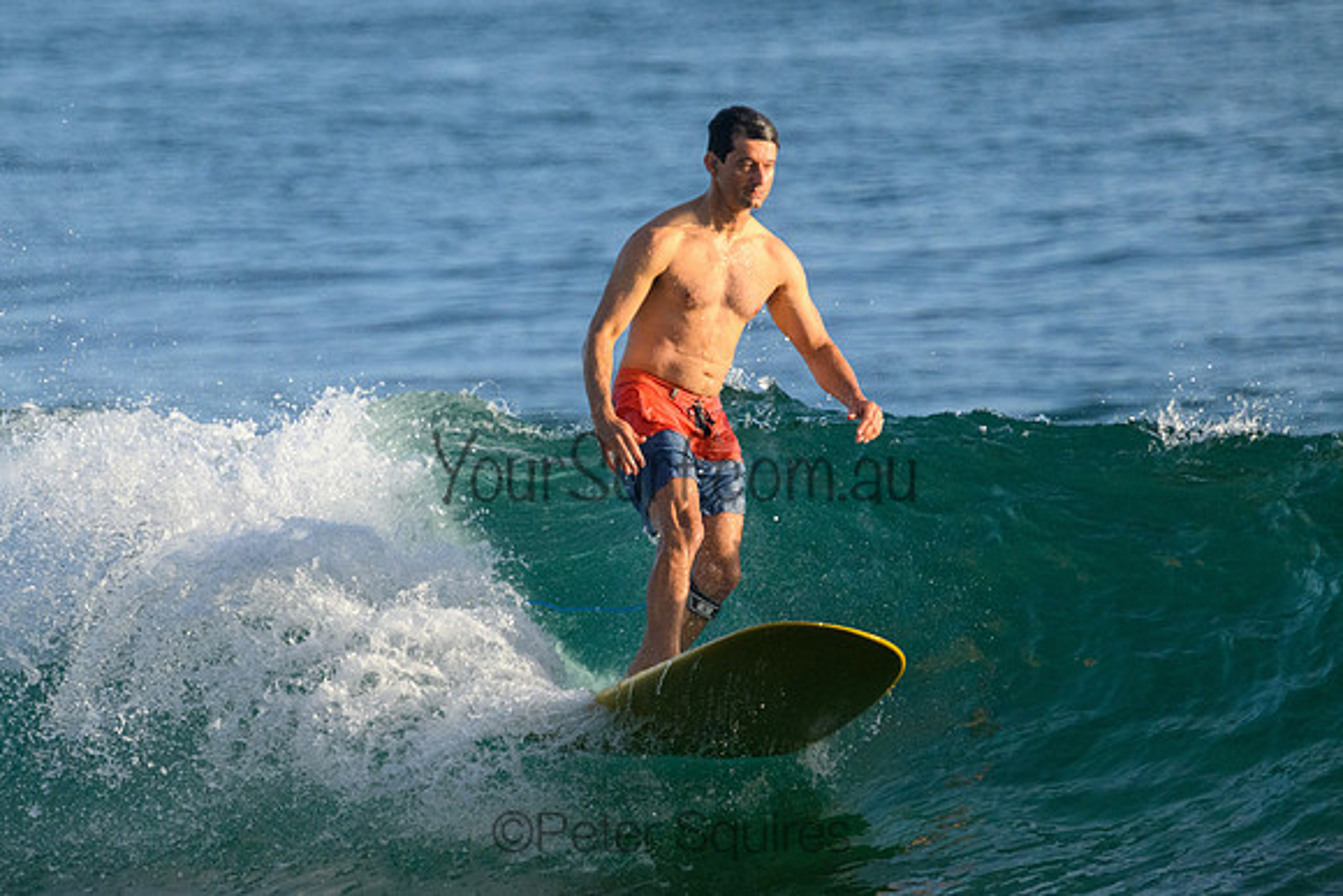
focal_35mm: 1022
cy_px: 545
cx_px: 485
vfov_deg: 1.3
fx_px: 38151
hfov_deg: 2.0
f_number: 11
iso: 3200
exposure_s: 1/2000
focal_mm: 800
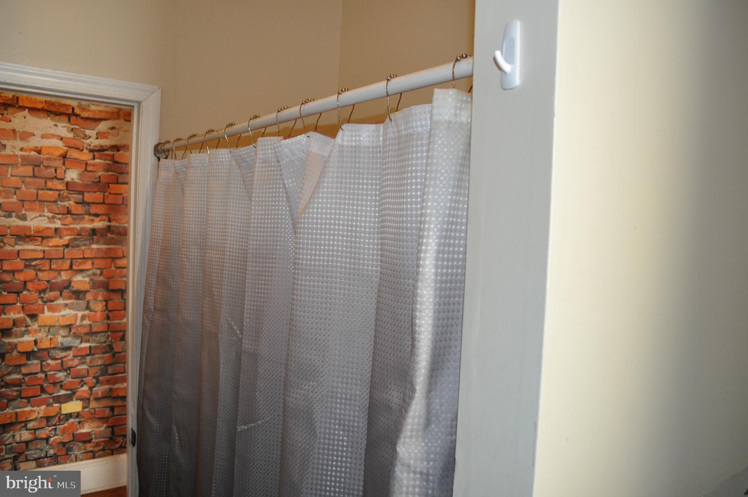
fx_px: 560
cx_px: 374
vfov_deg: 47.8
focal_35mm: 27
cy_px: 248
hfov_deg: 67.4
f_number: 3.5
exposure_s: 1/100
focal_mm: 18
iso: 800
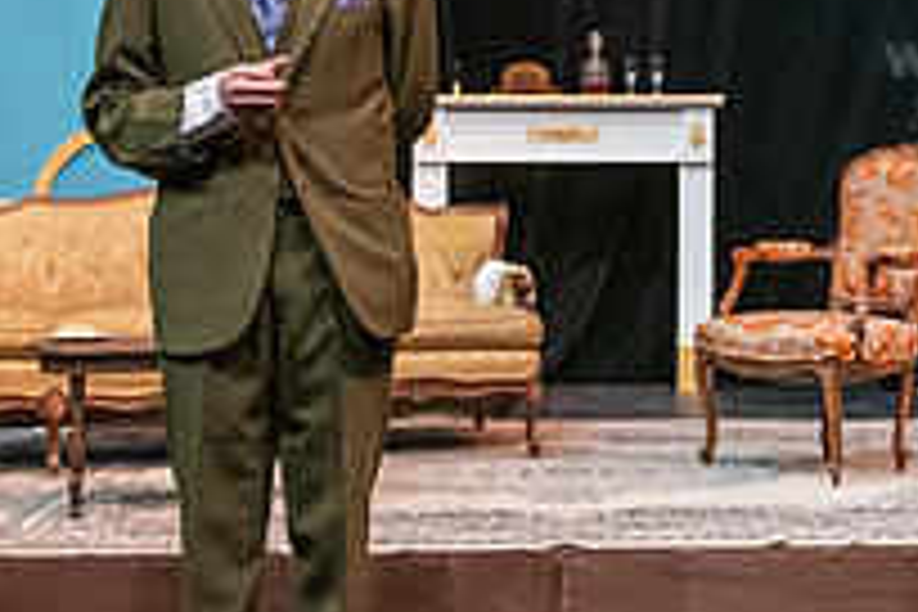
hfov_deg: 22.9
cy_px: 151
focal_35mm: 88
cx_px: 680
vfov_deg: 15.5
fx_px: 2244
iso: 3200
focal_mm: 31
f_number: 3.2
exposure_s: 1/200
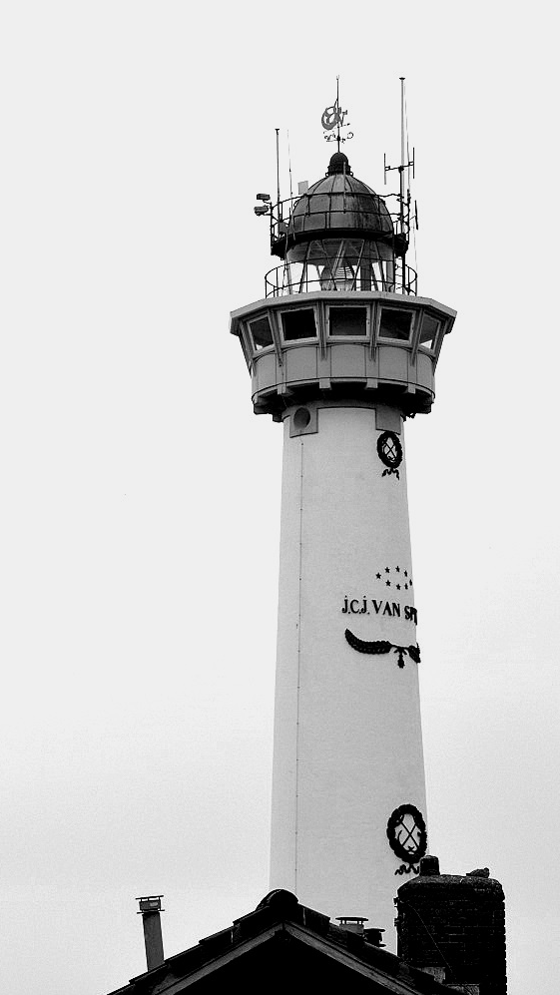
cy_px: 498
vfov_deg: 20.6
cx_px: 246
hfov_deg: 11.6
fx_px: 2745
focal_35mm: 104
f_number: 10
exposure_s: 1/400
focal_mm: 66
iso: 200
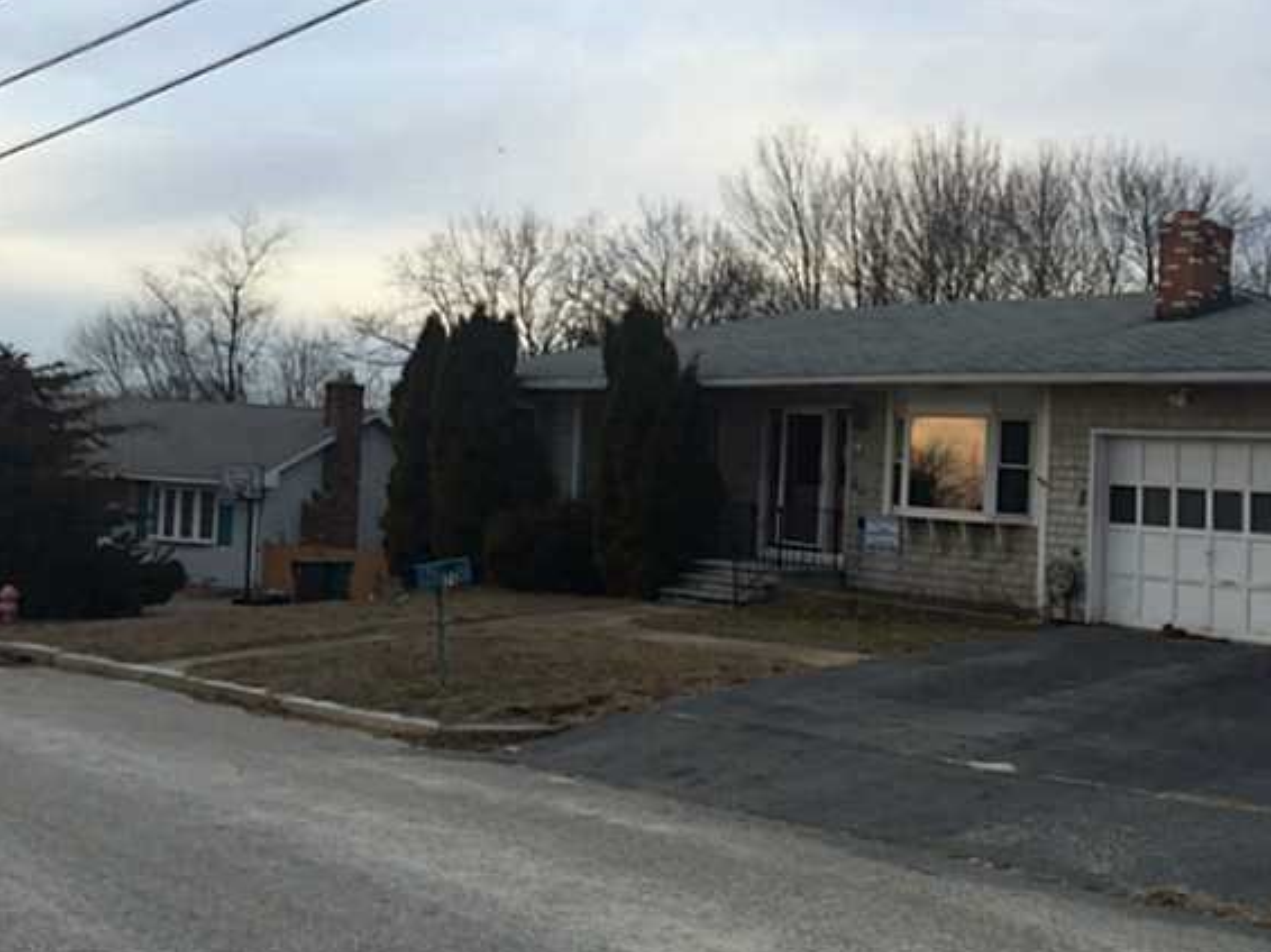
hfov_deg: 45.0
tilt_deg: -2.1
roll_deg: -4.5
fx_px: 1505
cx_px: 858
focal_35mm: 41
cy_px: 418
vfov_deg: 35.1
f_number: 2.2
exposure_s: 1/695
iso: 32
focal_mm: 4.15
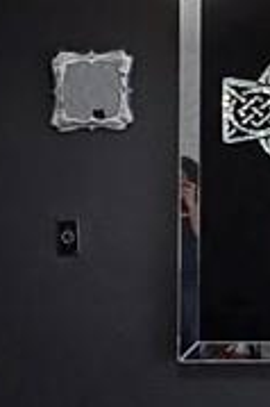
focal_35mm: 121
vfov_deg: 16.7
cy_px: 377
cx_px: -107
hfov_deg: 11.0
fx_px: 1364
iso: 100
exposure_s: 1/60
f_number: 2.2
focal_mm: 2.2
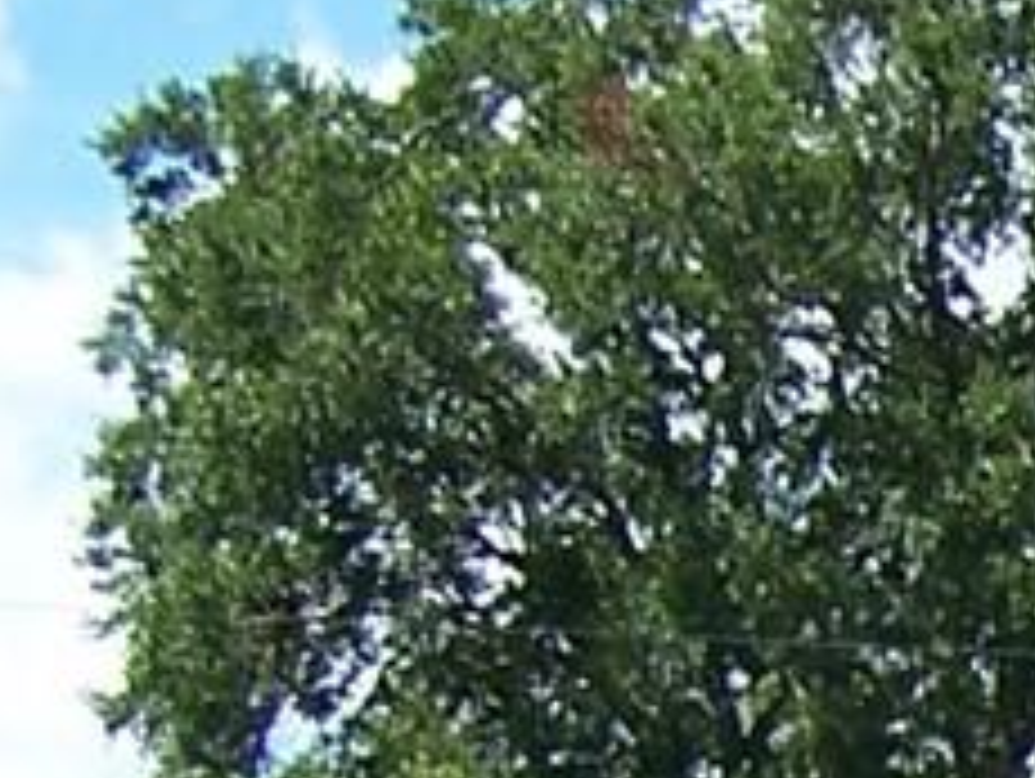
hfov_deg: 7.0
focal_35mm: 264
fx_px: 7902
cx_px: 2718
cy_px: 1929
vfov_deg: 5.4
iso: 80
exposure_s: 1/800
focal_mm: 6.3
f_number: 2.8
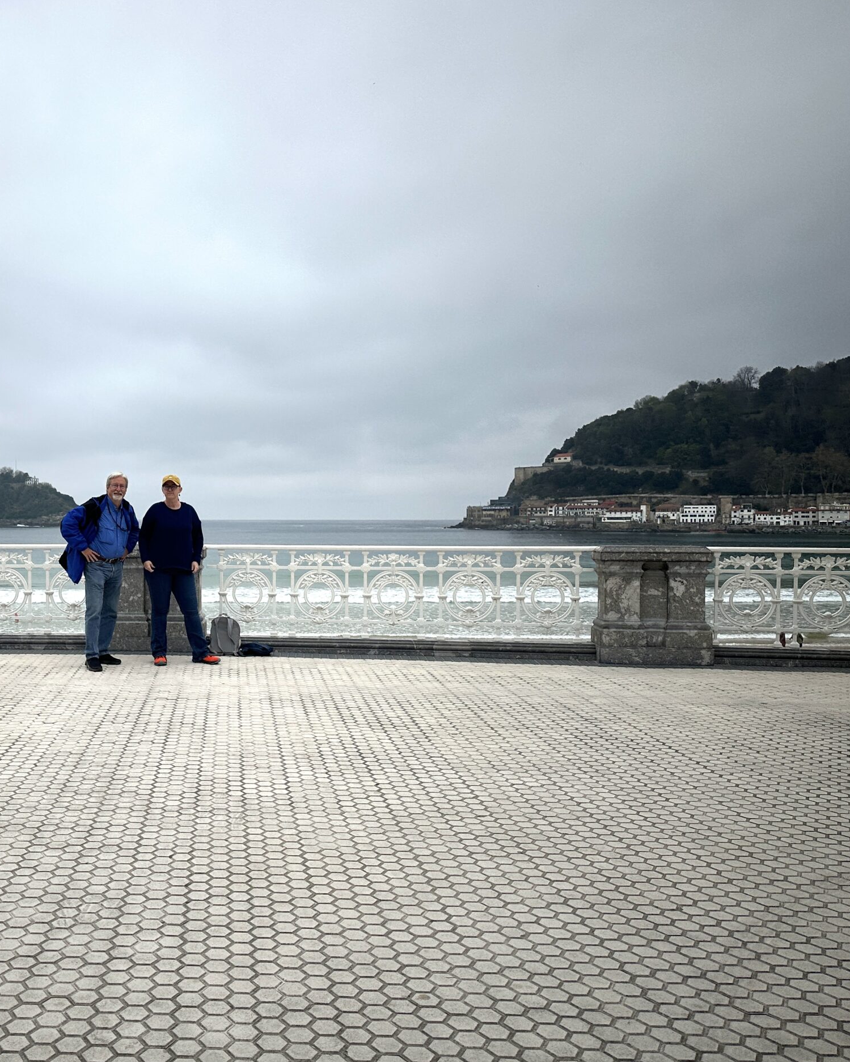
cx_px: 177
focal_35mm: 32
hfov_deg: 43.8
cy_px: 532
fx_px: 1006
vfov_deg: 55.7
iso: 80
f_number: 1.78
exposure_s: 1/8197
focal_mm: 6.86
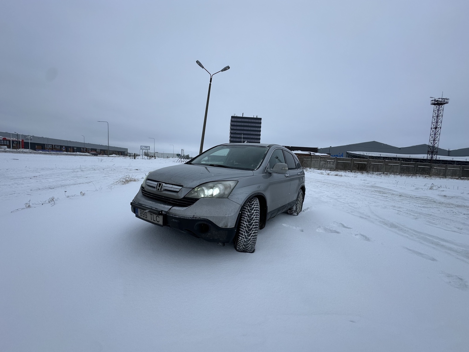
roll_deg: -3.8
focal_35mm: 14
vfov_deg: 85.7
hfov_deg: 102.1
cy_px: 176
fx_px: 190
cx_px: 234
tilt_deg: -5.3
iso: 40
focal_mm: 2.22
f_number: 2.2
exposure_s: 1/567
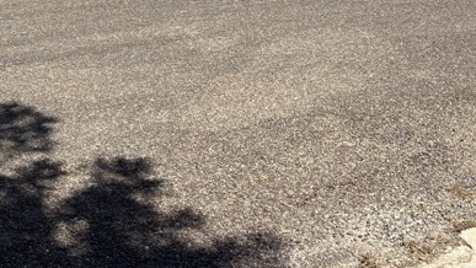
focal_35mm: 75
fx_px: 947
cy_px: -176
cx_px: 109
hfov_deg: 27.8
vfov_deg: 14.6
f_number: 1.6
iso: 50
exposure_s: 1/3448
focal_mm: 5.96
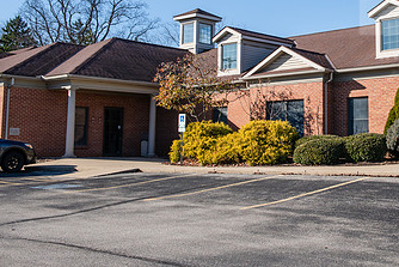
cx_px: 324
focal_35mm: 59
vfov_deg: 22.9
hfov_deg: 32.9
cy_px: 80
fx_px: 654
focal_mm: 34
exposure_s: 1/400
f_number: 6.3
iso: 160
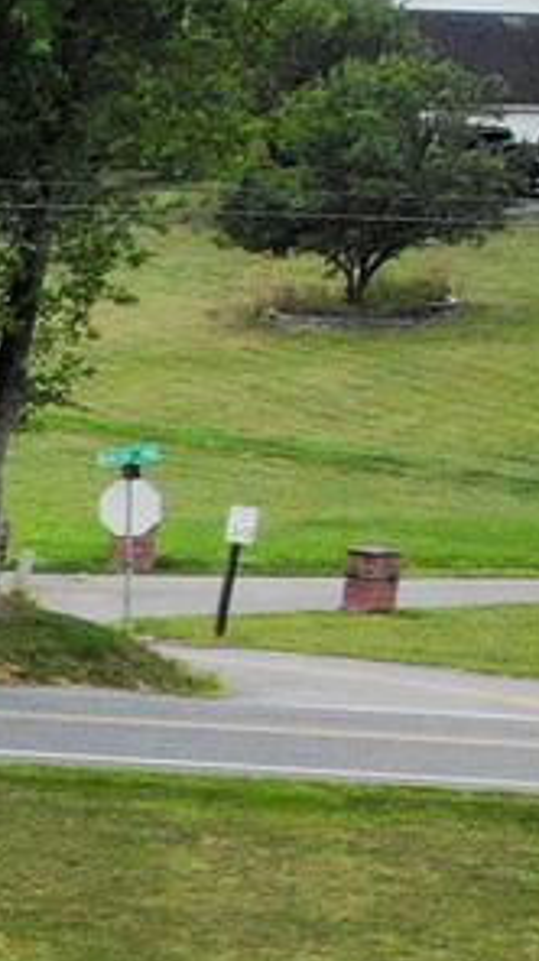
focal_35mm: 181
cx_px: -2770
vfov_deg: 11.8
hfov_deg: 4.7
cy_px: 971
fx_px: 4609
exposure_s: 1/894
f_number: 2.8
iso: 102
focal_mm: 4.5
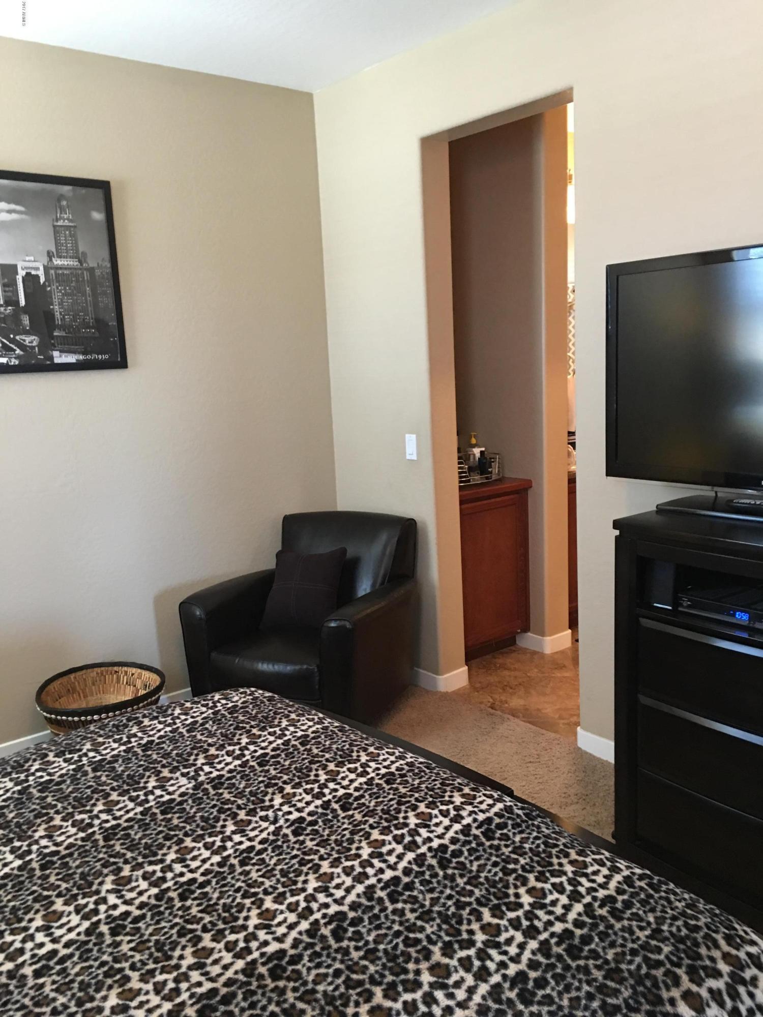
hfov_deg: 48.2
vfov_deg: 61.7
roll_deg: +2.0
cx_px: 382
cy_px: 508
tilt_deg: -8.9
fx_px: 852
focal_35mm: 29
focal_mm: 4.15
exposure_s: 1/4
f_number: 2.2
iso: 50
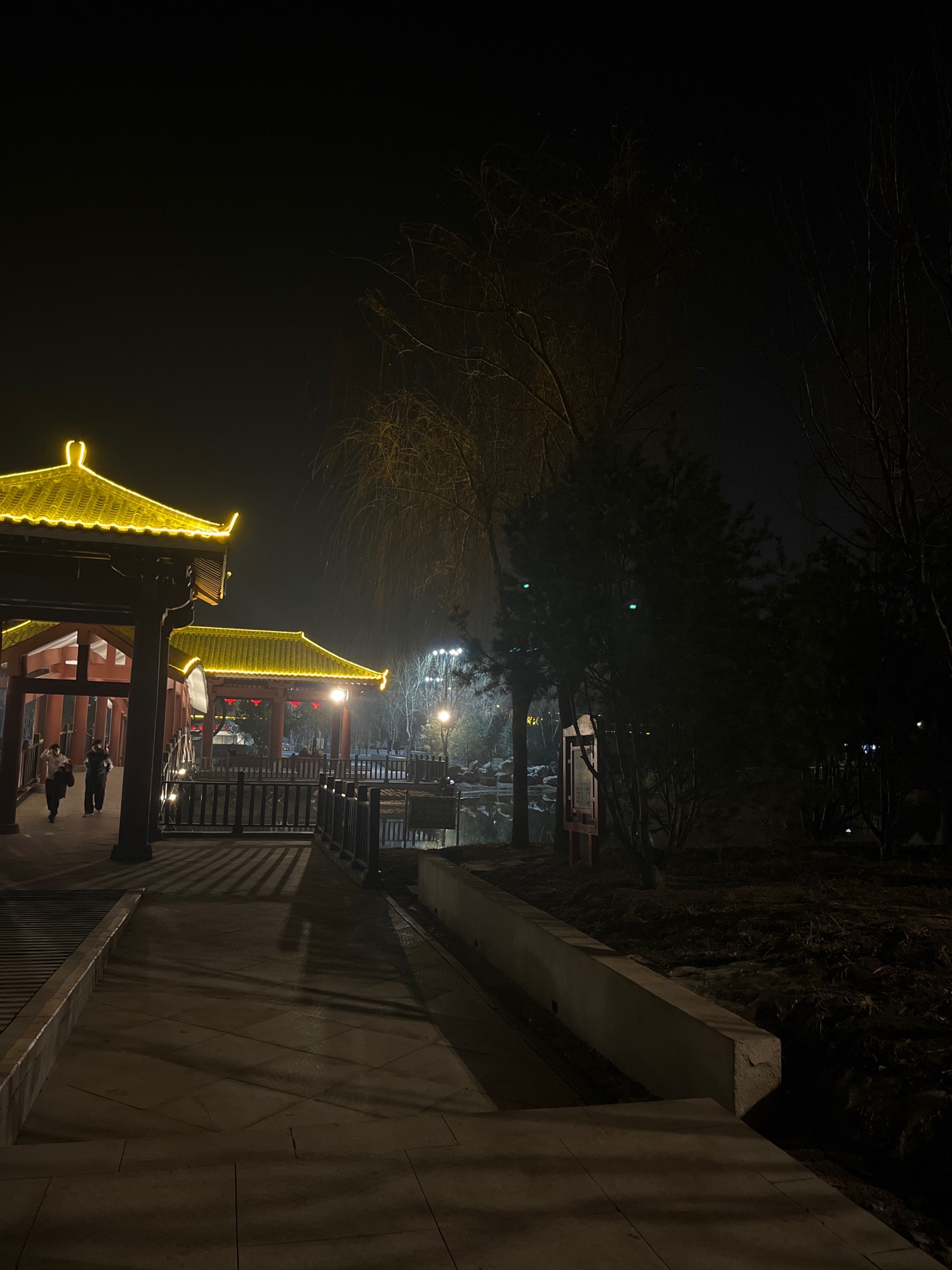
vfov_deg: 67.3
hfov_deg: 53.1
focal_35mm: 26
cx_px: 476
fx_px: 953
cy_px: 635
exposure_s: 1/25
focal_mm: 5.1
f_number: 1.6
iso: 500
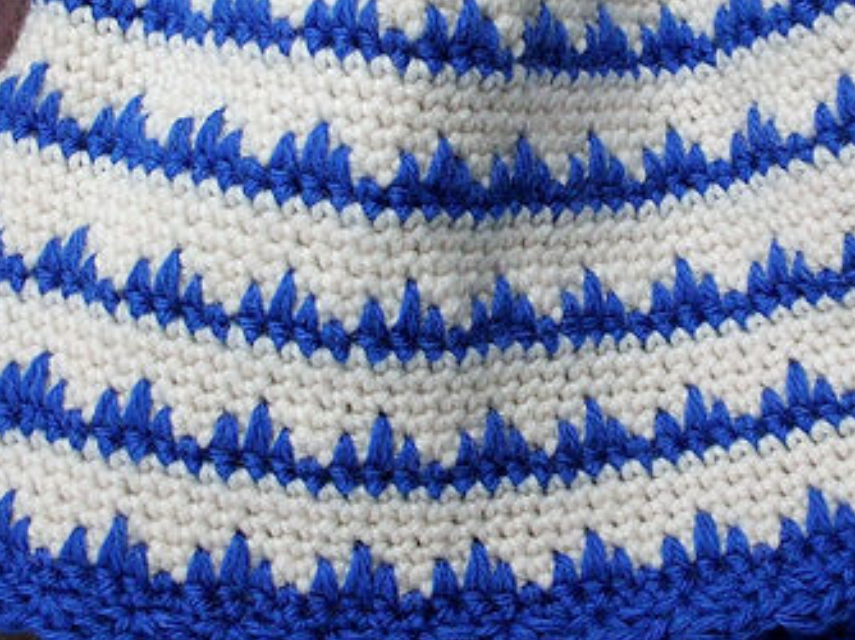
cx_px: 599
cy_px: 138
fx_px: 1703
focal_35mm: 69
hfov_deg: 27.9
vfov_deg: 21.1
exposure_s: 1/100
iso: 200
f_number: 2.9
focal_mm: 6.3
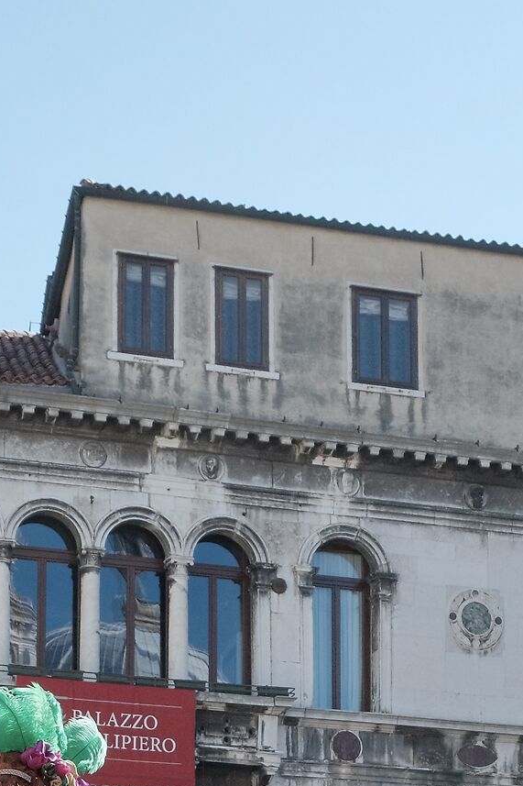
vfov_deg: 19.4
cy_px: 982
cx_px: 222
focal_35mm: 98
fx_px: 2136
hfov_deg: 14.0
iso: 800
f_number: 8
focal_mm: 23.3
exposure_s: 1/1000
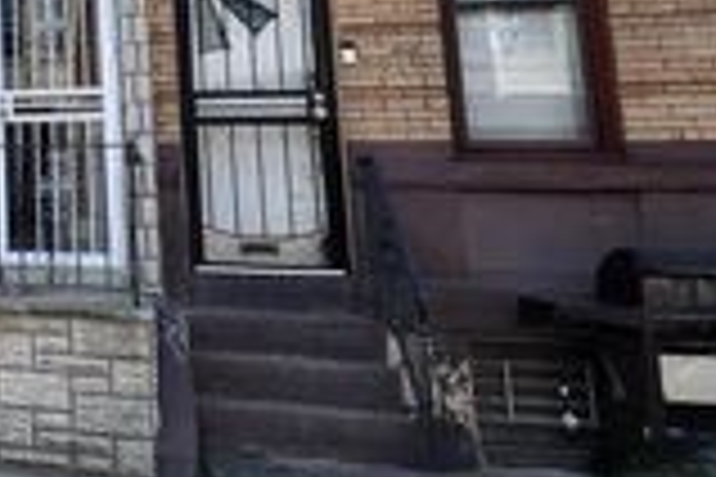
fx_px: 935
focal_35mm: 47
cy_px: -14
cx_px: -266
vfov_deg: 26.9
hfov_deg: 30.5
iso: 100
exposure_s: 1/160
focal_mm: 10
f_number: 6.3
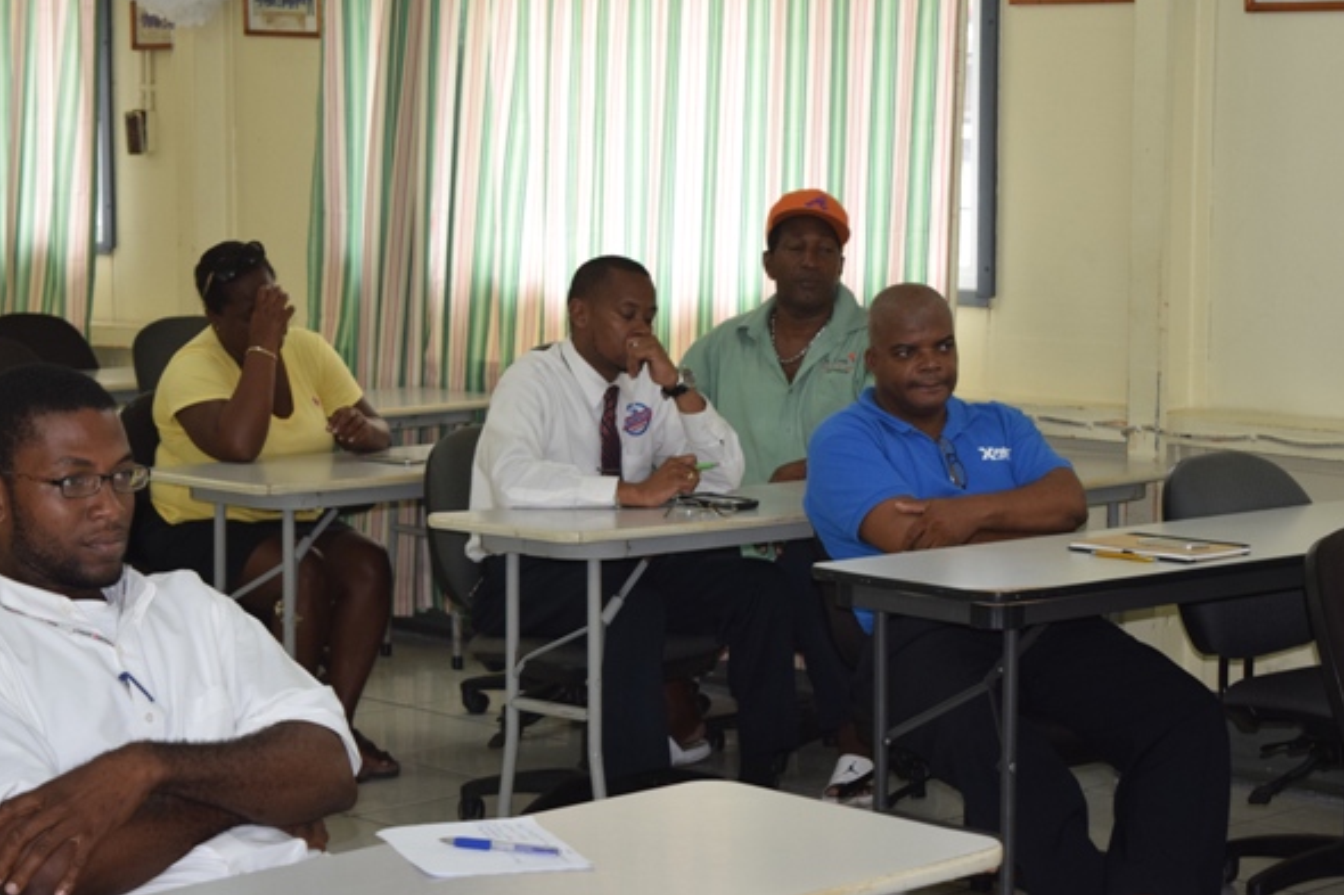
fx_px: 3342
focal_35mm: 90
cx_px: 658
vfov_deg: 15.3
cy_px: 470
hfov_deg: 22.7
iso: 800
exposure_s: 1/100
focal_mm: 55
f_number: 5.6
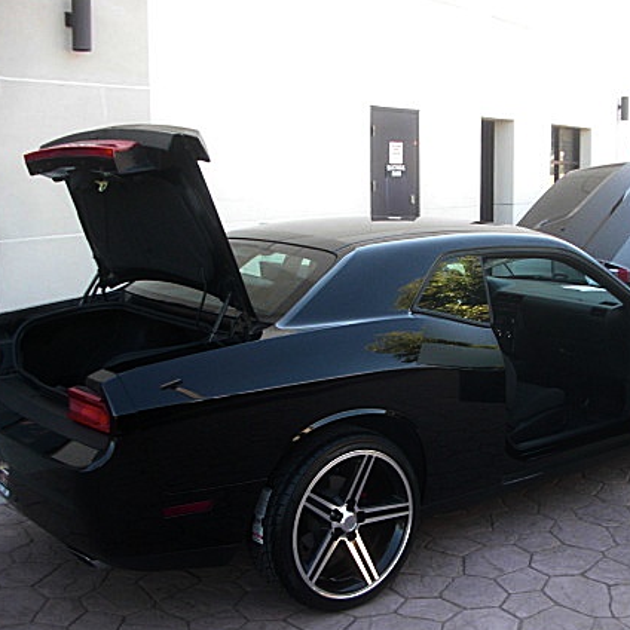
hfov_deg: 35.1
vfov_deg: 35.3
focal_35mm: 48
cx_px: 409
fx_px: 988
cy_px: 339
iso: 100
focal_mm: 6.3
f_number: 2.8
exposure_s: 1/125
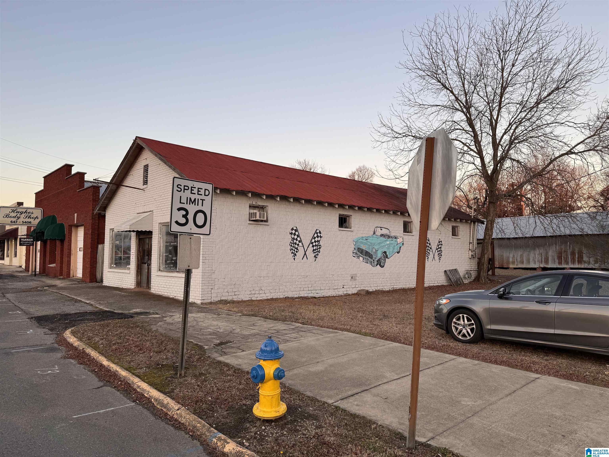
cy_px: 228
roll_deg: -0.5
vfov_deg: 56.8
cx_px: 304
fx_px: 422
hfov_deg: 71.6
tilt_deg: +3.8
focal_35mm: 24
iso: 80
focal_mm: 6.86
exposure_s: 1/362
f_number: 1.78
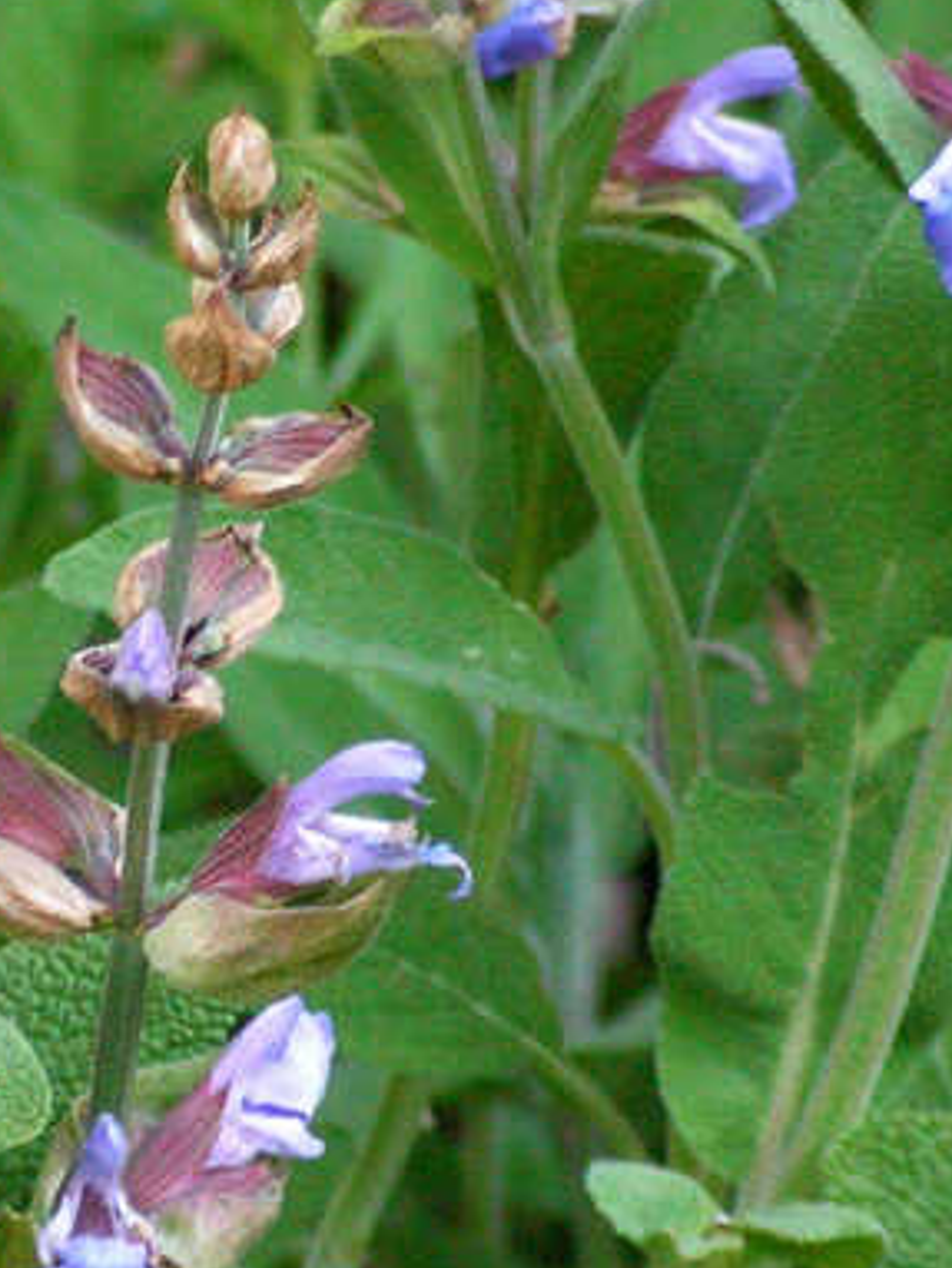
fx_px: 17508
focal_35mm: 478
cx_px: 0
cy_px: 792
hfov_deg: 3.1
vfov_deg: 4.1
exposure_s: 1/80
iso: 160
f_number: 3.4
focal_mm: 27.8
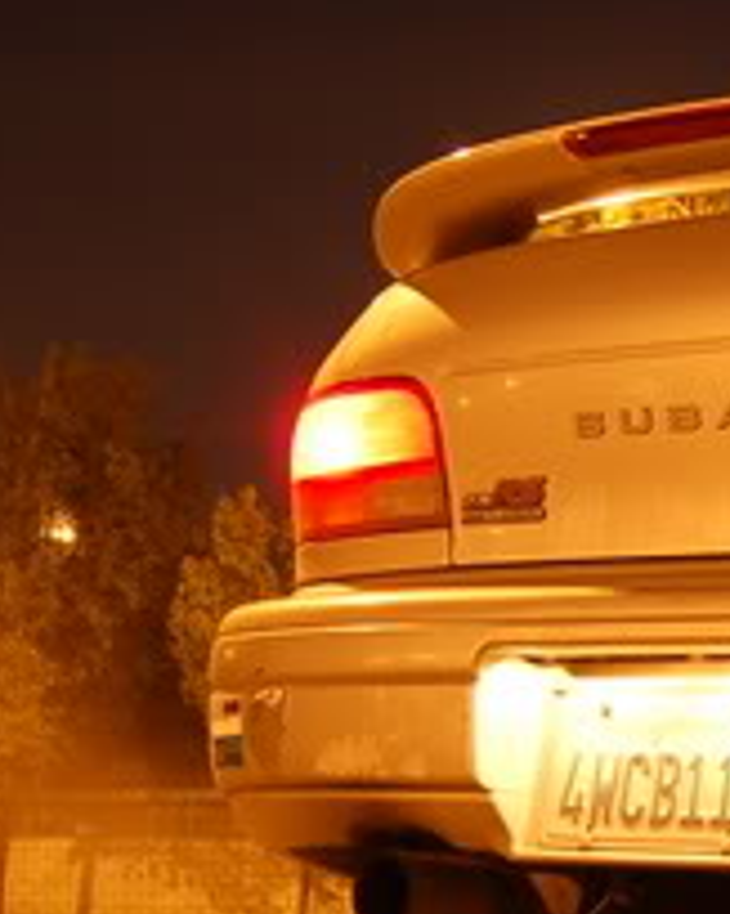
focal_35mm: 121
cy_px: 883
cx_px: 1185
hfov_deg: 12.0
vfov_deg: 15.6
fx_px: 3270
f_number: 5
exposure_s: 10
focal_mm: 22
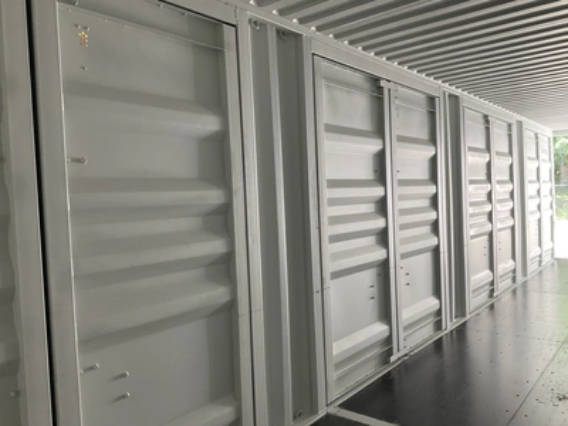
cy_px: 213
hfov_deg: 61.7
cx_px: 284
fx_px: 476
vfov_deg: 48.2
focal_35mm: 29
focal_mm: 3
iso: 100
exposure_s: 1/60
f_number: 1.8
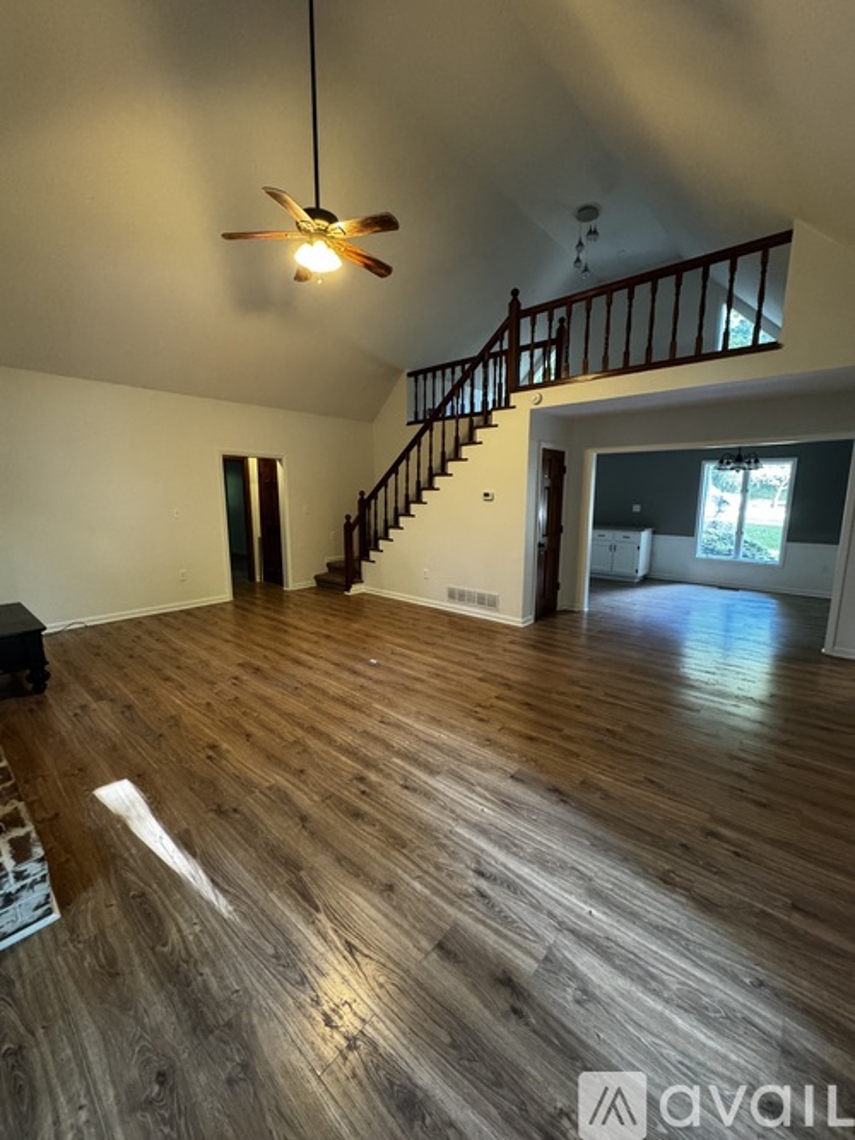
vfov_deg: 102.1
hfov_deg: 85.7
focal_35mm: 14
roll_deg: +0.5
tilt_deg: -8.0
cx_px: 428
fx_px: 461
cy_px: 570
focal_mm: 2.22
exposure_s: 1/60
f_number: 2.2
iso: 800
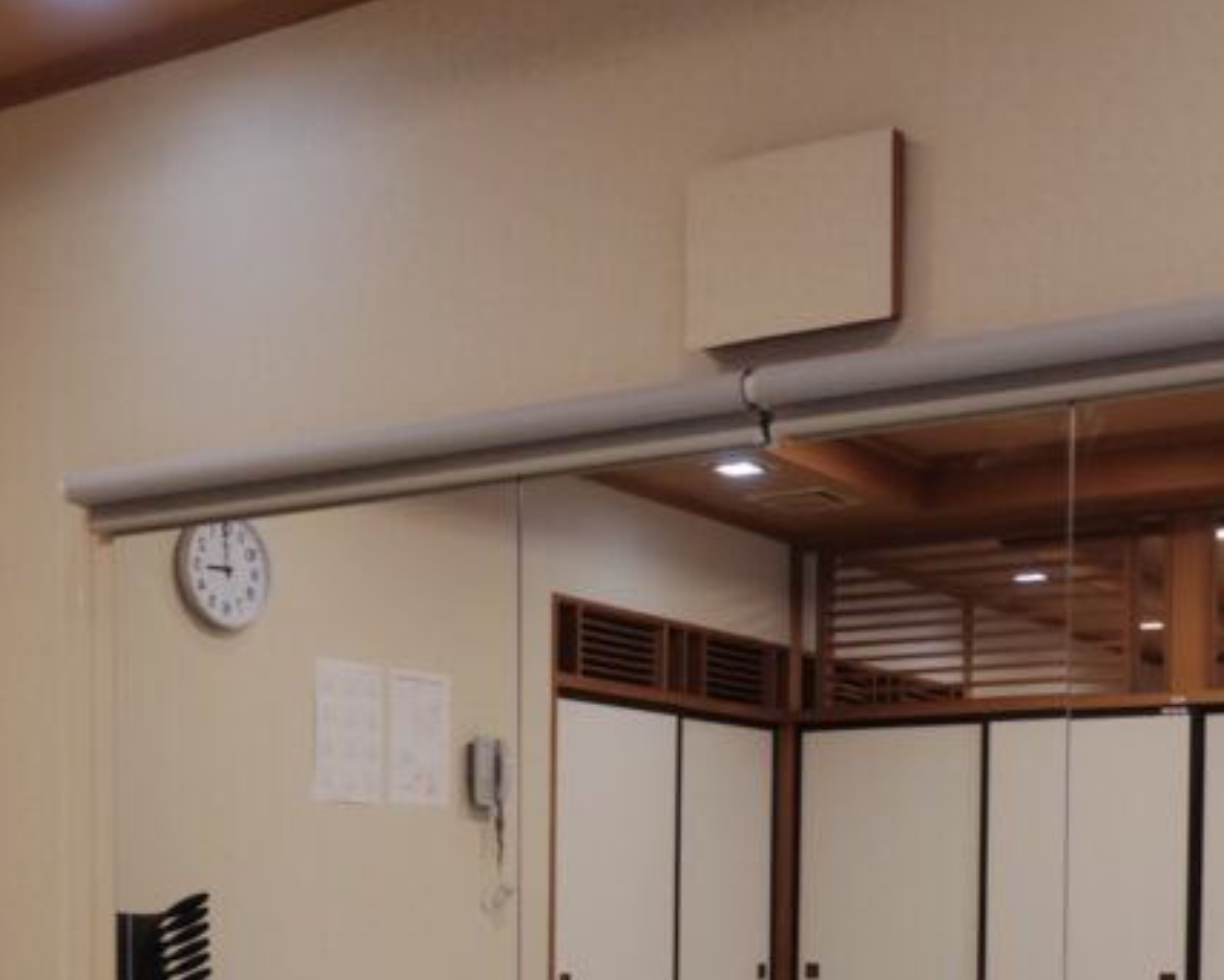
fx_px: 1957
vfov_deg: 26.7
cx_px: 707
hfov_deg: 34.7
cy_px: 954
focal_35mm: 54
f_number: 1.88
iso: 217
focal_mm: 5.56
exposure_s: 1/100
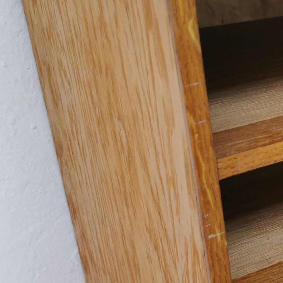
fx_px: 694
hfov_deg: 20.1
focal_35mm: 75
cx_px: 417
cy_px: 158
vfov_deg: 23.0
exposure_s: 1/100
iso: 100
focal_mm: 5.58
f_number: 1.8
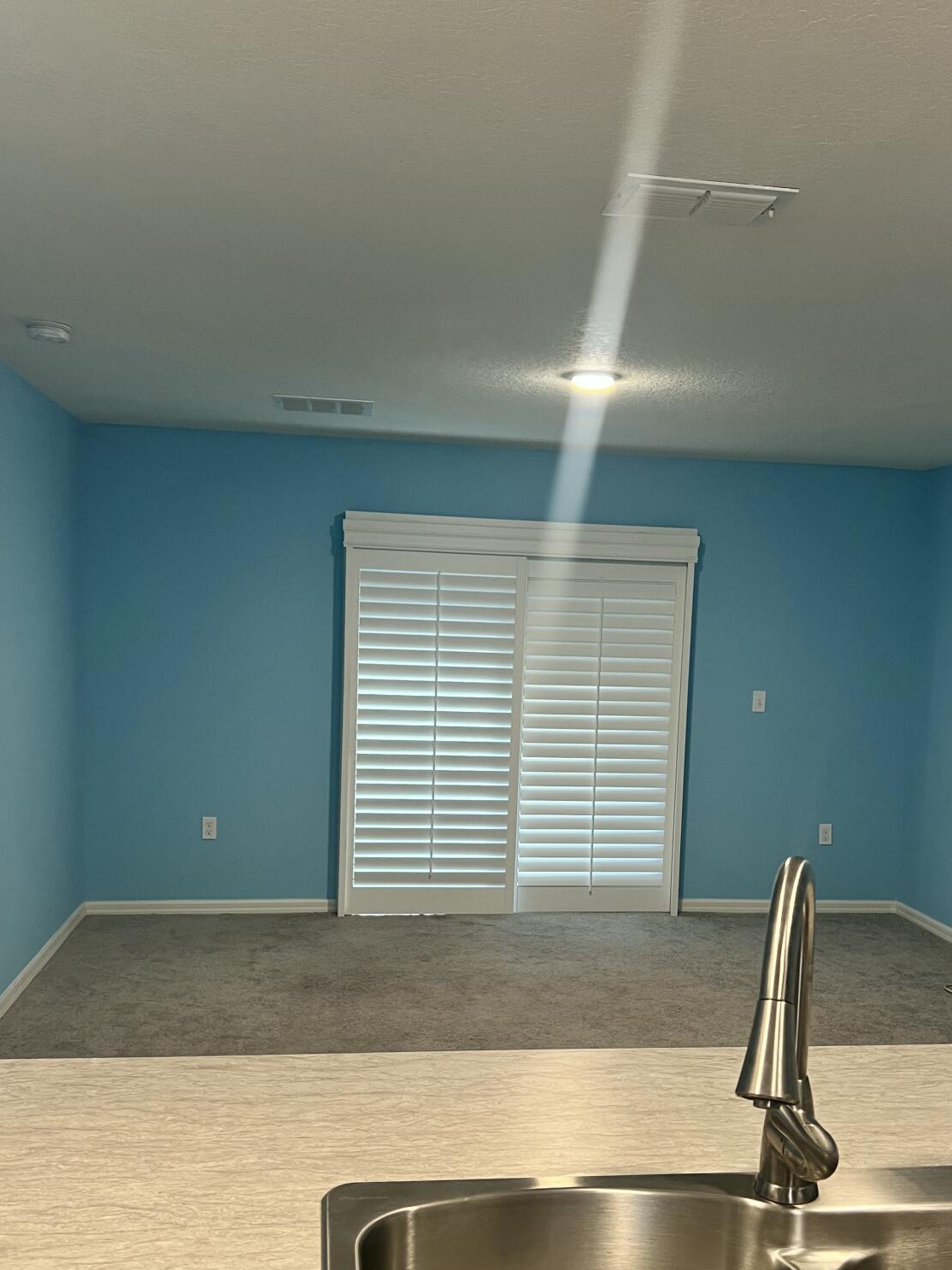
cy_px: 761
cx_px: 519
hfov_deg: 40.7
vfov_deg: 52.3
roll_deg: -3.1
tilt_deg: -6.6
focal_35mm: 35
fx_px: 1284
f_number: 1.5
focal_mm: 5.7
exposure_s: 1/60
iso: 125
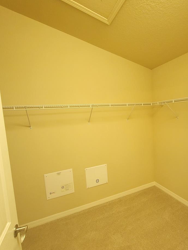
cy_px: 127
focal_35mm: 17
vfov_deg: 91.0
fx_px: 123
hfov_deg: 73.8
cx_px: 114
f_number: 2.2
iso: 320
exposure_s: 1/60
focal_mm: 2.2
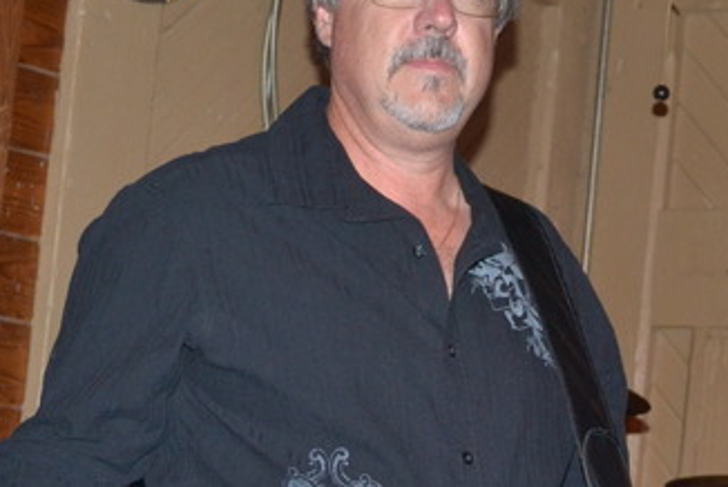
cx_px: 451
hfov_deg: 18.1
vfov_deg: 12.1
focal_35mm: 113
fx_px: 2287
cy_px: 450
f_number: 4
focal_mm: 24
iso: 800
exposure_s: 1/30
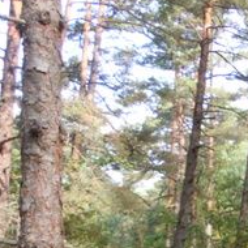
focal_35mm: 101
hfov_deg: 15.8
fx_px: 819
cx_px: 377
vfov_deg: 16.7
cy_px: 274
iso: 400
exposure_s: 1/320
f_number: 3.5
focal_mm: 5.4
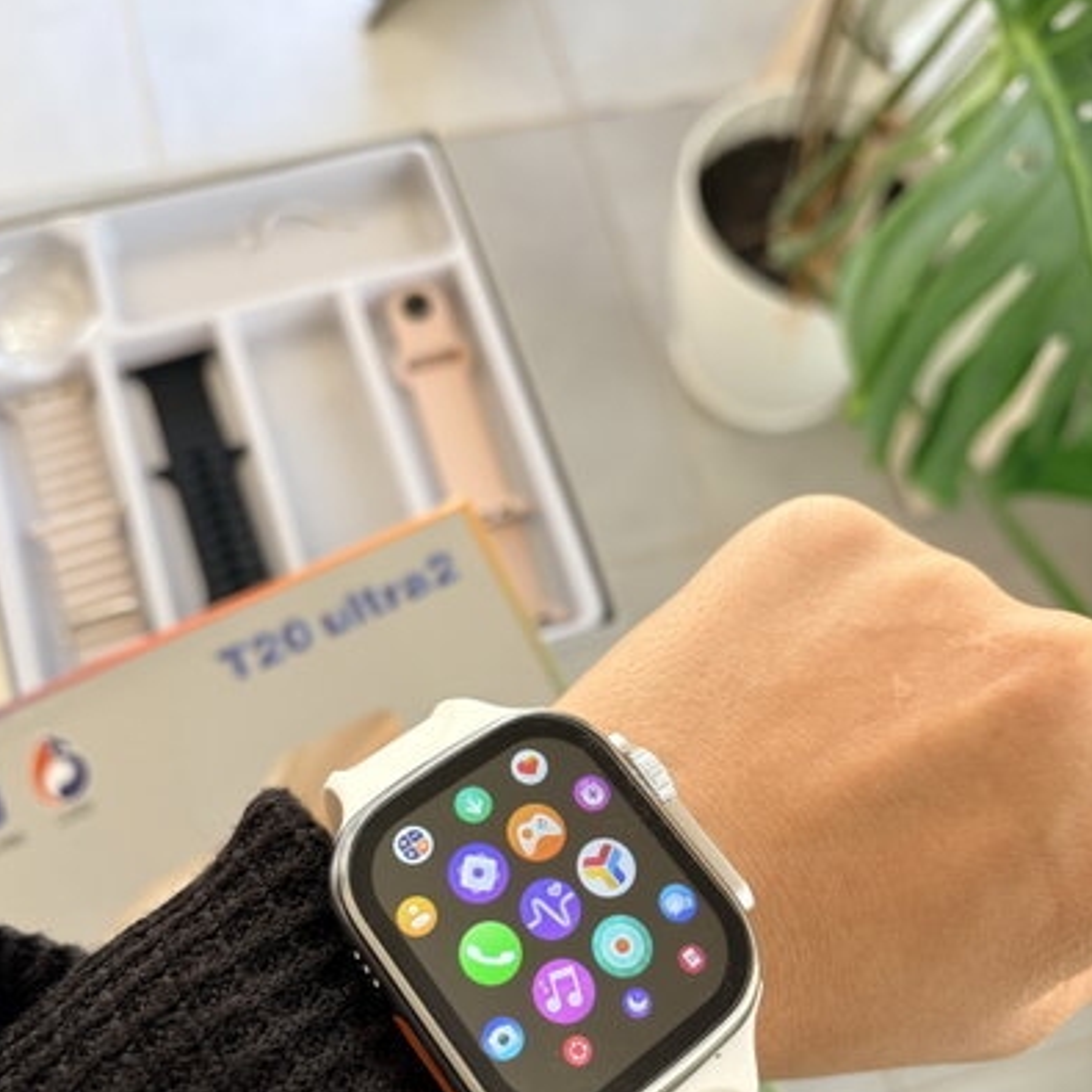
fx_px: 1106
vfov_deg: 52.2
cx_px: 545
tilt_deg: -69.2
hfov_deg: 52.5
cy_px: 659
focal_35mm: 31
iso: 50
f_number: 1.6
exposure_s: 1/122
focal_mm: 5.96
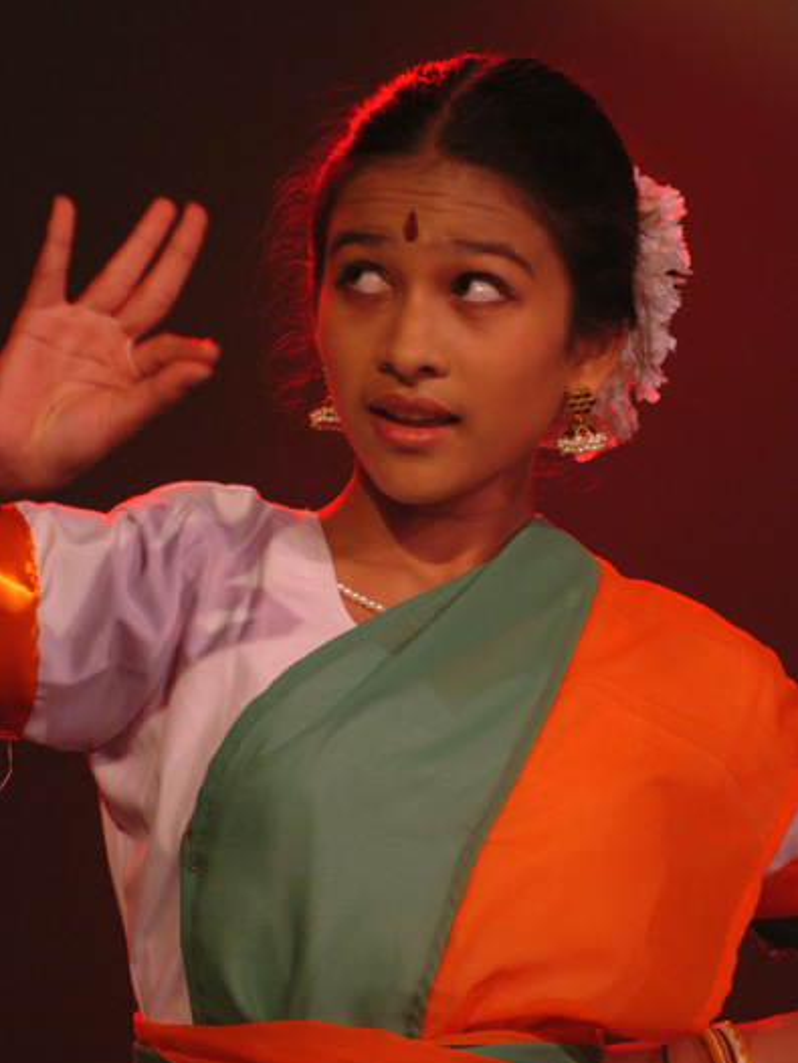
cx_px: 399
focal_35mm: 328
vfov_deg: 6.0
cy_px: 471
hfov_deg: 4.5
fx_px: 10074
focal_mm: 200
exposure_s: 1/160
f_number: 2.8
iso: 800
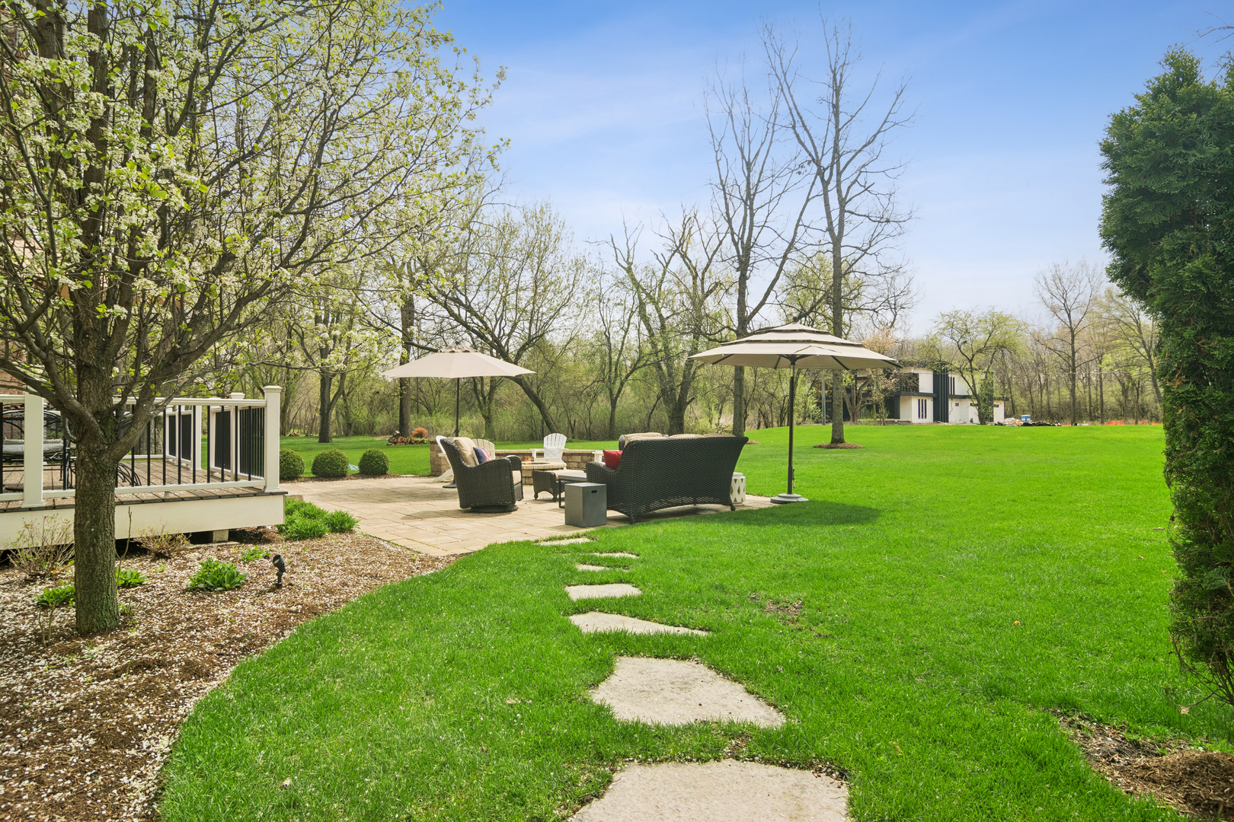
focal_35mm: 18
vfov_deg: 67.4
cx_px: 617
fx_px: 617
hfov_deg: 90.0
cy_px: 411
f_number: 8
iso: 200
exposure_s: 1/250
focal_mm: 12
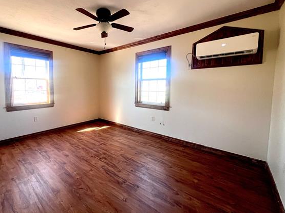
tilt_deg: -4.2
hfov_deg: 97.6
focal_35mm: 15
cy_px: 96
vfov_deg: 81.5
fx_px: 123
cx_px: 123
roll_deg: -0.1
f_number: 1.8
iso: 160
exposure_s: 1/99
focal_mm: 1.57
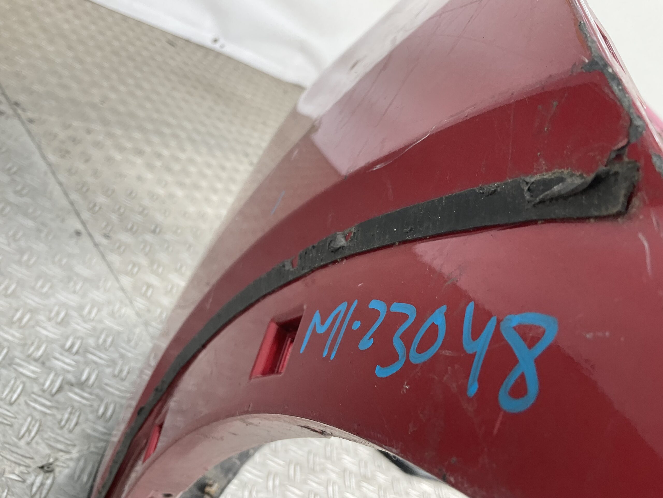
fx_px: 555
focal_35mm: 29
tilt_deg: -22.8
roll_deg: -42.6
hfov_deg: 61.7
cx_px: 332
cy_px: 249
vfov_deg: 48.2
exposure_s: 1/100
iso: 16
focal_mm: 3
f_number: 1.8
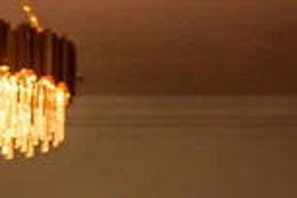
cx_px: -85
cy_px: 535
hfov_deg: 10.7
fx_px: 1551
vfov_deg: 6.8
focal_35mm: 188
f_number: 2.8
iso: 640
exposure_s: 1/200
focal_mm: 28
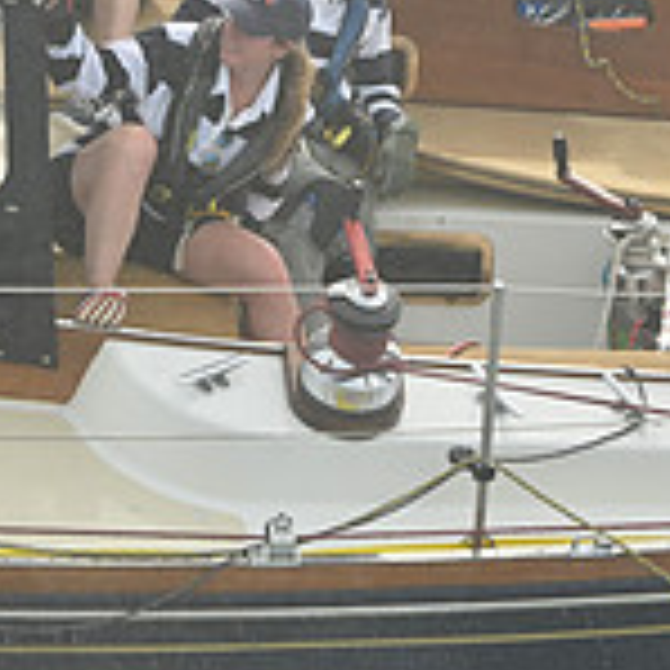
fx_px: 7117
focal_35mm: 325
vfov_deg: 5.4
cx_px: 526
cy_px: -106
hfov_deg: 5.4
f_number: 9
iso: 320
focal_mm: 98
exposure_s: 1/1250
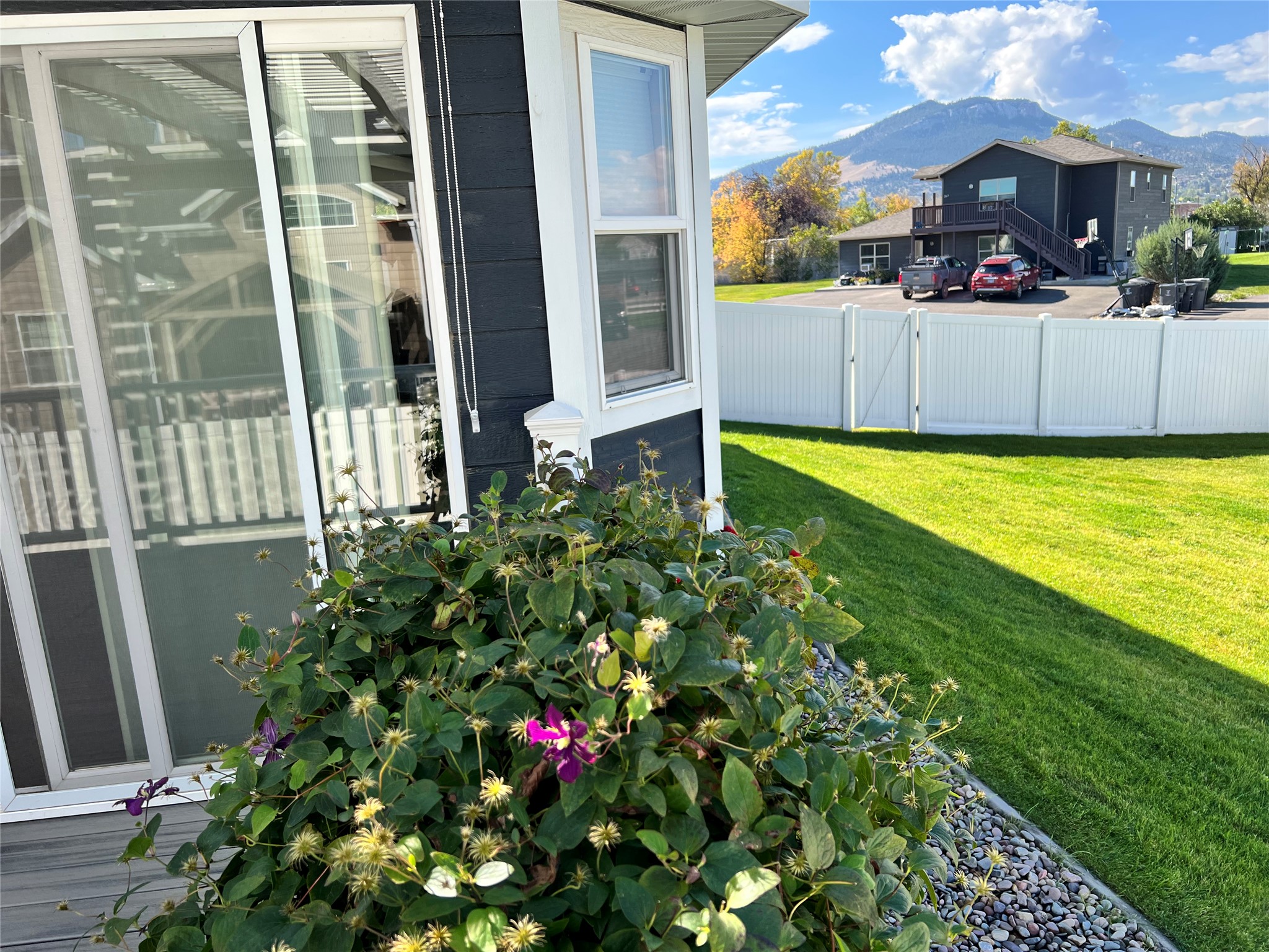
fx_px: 953
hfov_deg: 67.3
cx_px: 634
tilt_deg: -12.4
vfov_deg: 53.1
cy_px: 476
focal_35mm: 26
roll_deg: +3.6
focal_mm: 5.7
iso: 50
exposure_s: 1/1531
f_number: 1.5
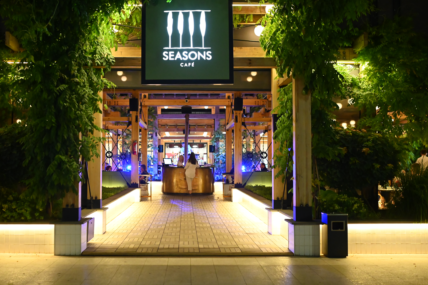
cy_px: 136
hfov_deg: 48.4
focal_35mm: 40
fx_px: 475
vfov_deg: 33.4
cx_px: 188
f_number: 2.5
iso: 6400
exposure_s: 1/200
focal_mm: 35
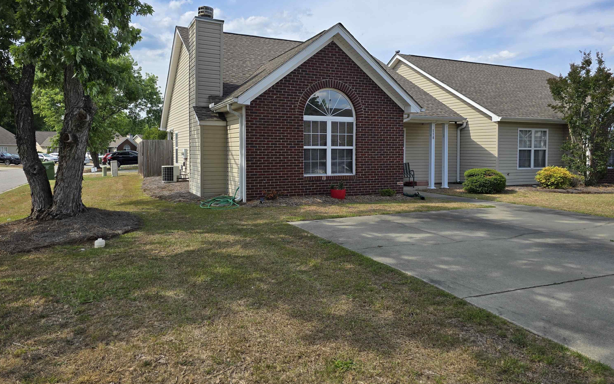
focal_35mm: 25
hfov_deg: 72.5
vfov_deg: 49.1
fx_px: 418
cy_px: 160
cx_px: 299
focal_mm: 6.3
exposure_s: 1/670
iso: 12
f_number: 1.7
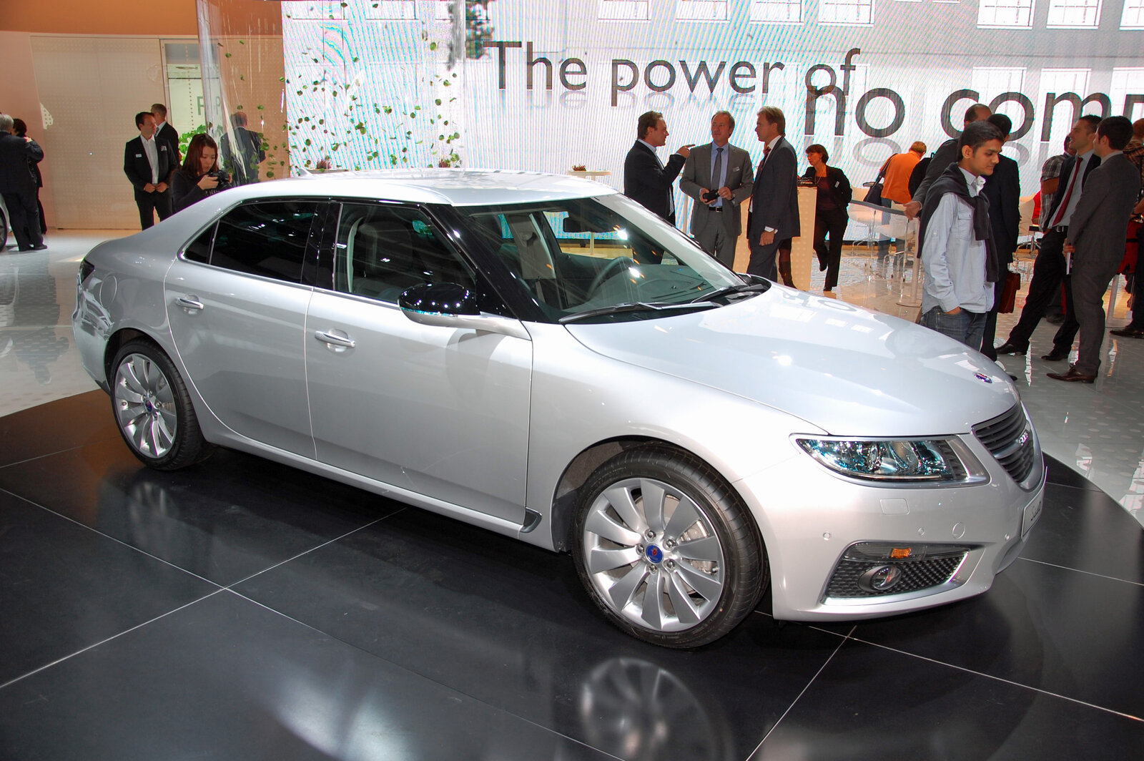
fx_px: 1000
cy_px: 380
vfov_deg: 41.6
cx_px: 572
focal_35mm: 32
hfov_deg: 59.5
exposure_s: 1/60
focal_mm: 21
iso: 200
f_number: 4
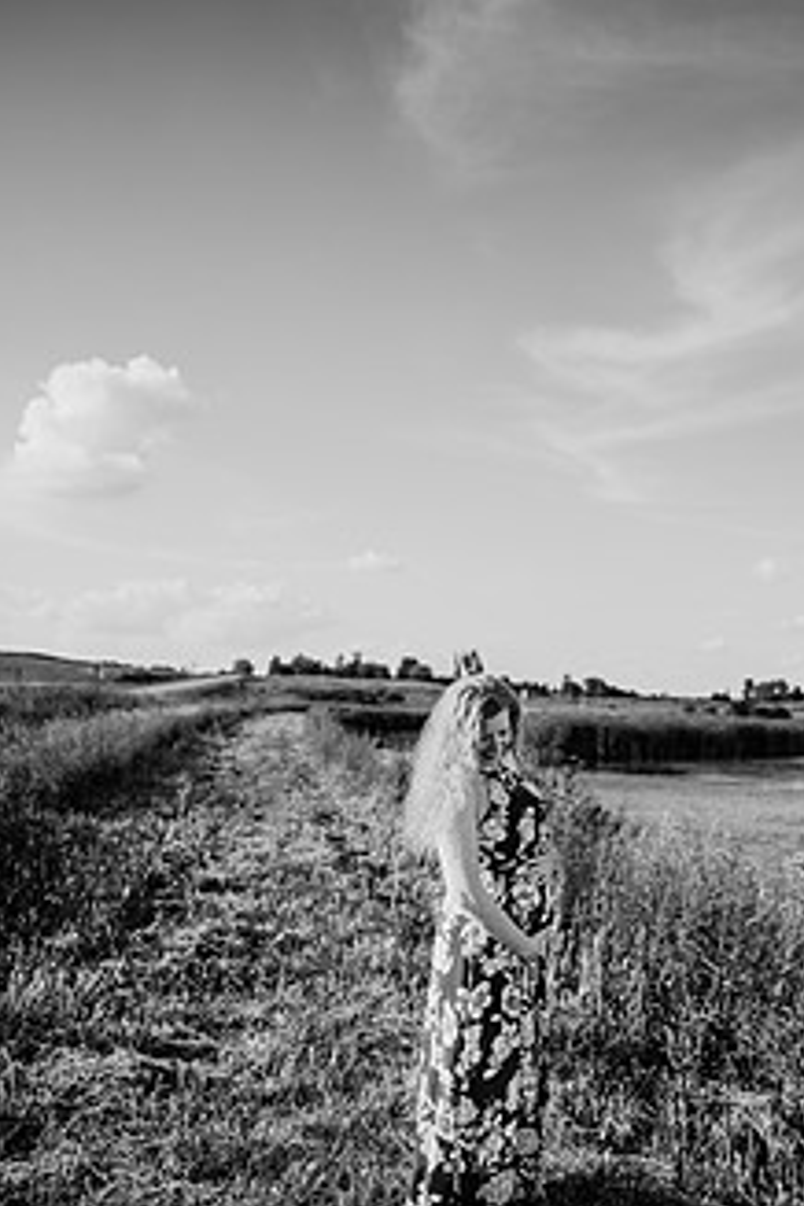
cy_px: 738
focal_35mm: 33
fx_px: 1105
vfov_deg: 56.7
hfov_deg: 39.7
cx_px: 509
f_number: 2.2
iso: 100
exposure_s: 1/1600
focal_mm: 24
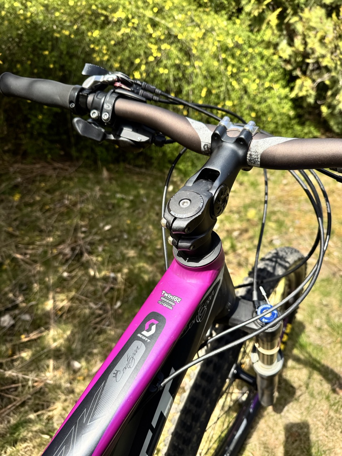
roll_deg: -5.7
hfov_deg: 56.8
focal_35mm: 24
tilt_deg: -33.1
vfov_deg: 71.6
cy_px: 228
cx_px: 171
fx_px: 316
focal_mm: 6.76
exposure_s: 1/3096
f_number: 1.78
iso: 80
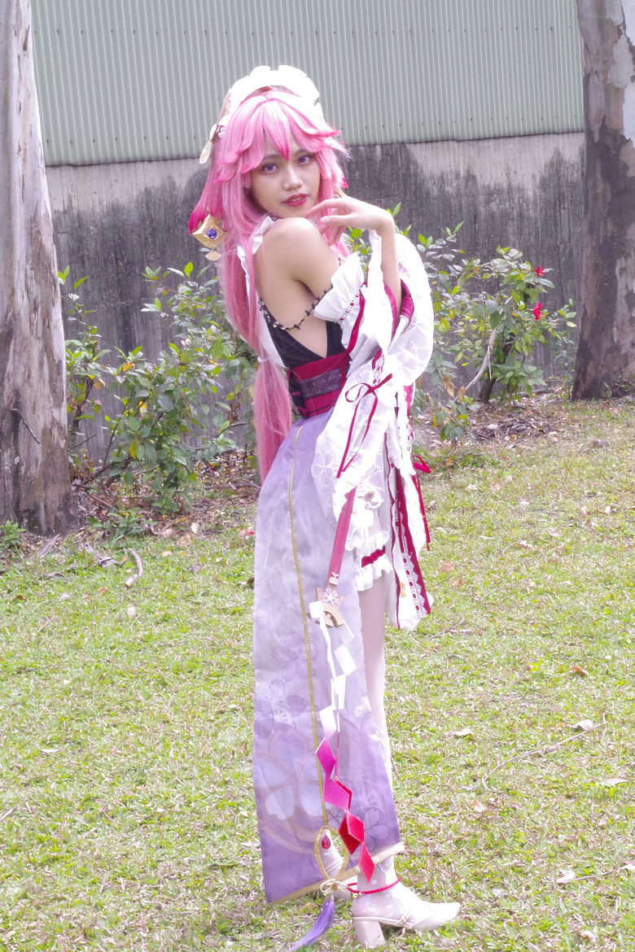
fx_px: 1786
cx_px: 318
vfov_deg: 29.9
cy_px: 476
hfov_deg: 20.2
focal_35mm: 68
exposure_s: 1/30
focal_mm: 45
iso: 2000
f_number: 5.6
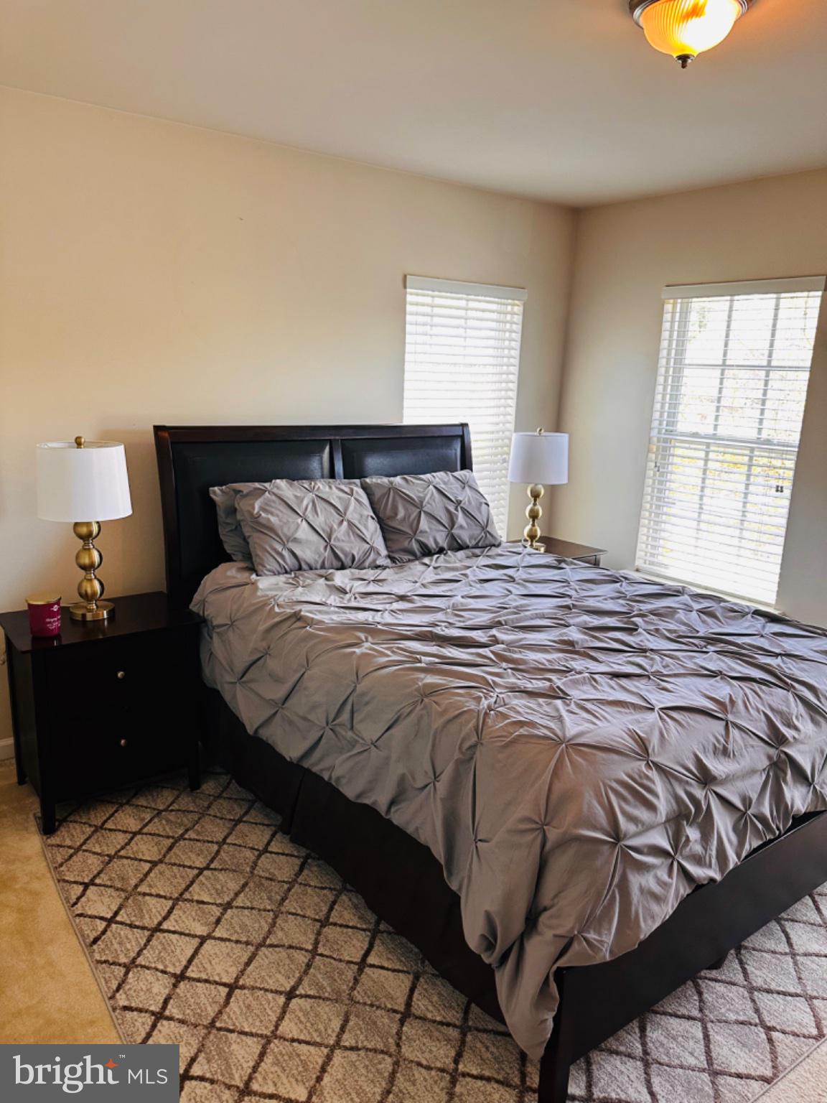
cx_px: 414
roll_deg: -2.4
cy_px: 552
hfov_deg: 56.8
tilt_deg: -13.4
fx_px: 765
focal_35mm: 24
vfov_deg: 71.6
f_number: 1.78
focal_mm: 6.86
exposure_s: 1/120
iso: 160
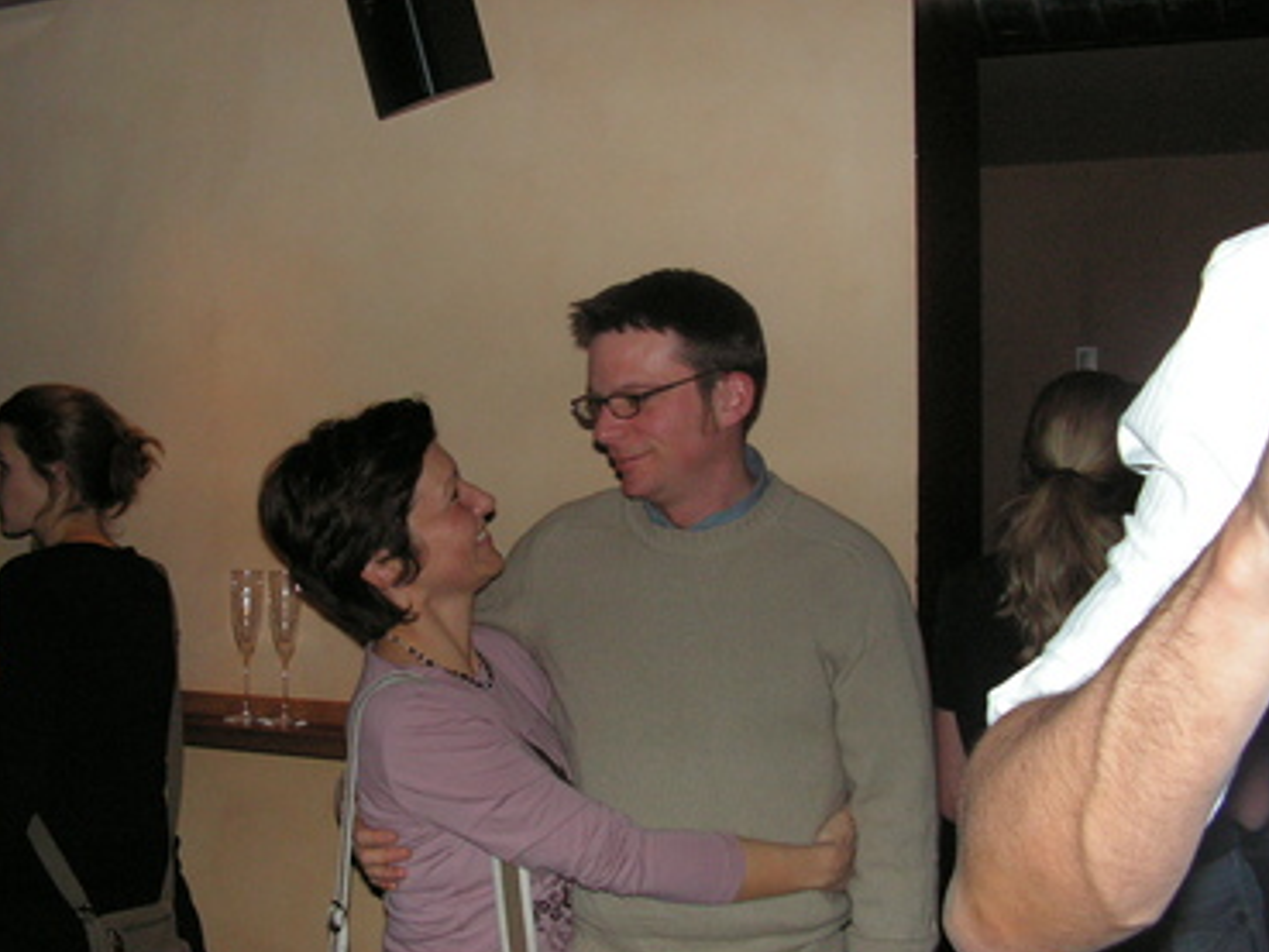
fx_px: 1430
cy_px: 498
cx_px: 616
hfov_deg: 47.8
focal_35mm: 39
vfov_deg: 36.8
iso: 160
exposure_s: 1/40
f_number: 3.2
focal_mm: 6
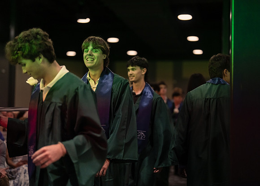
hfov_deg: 36.7
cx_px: 130
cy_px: 93
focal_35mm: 53
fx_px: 392
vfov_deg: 26.6
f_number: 1.2
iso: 1250
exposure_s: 1/500
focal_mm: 50
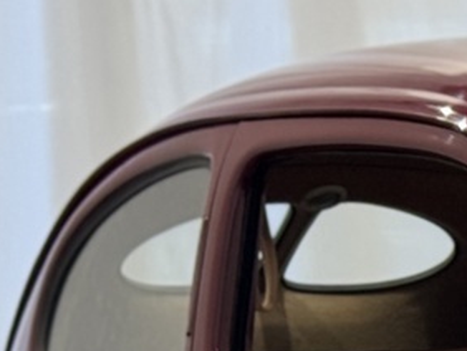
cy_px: 656
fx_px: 3308
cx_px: 894
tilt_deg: -8.4
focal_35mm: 245
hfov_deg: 7.8
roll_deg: +1.0
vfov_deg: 6.0
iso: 100
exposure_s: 1/100
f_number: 1.78
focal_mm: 6.76
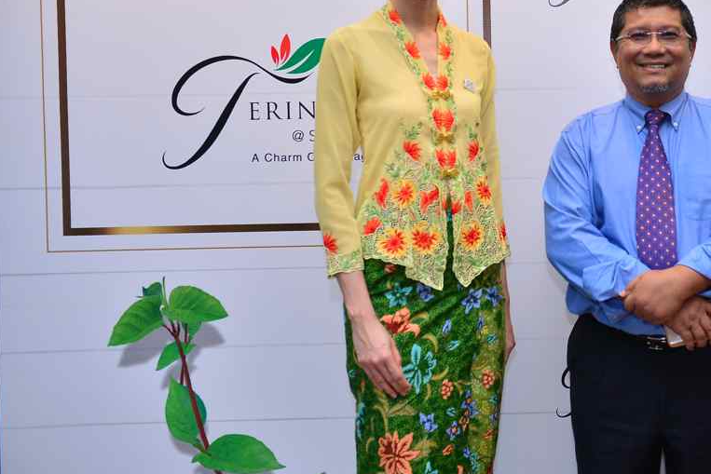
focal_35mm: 57
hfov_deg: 33.8
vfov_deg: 23.5
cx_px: 592
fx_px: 1126
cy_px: 111
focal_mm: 34
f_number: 3.5
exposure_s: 1/125
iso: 800
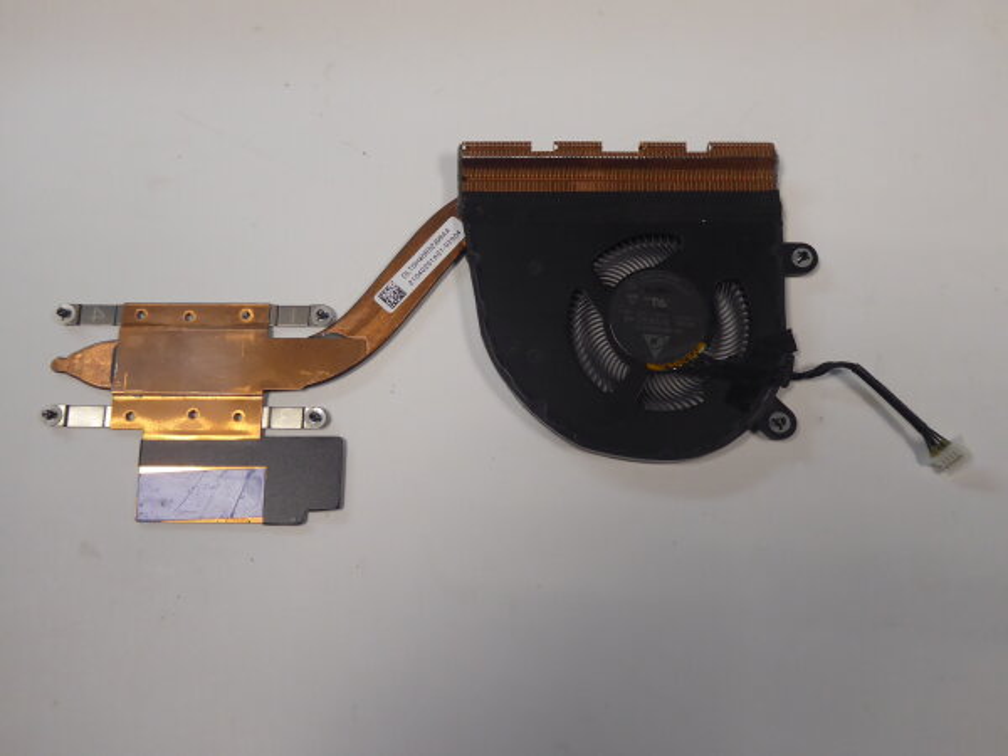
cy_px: 378
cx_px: 504
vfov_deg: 48.2
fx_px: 844
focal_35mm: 29
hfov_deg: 61.7
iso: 250
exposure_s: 1/60
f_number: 3.5
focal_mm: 5
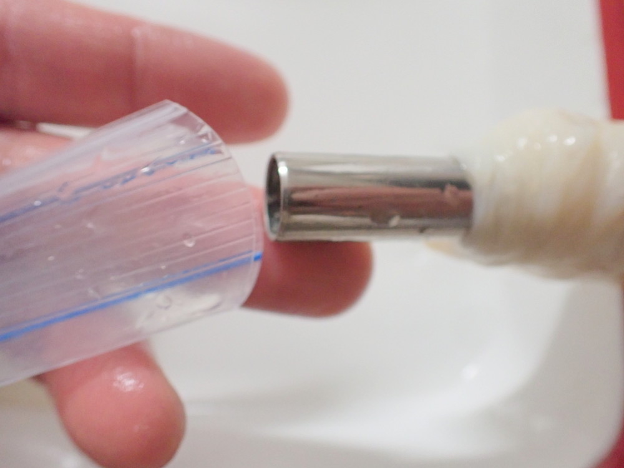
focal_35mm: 30
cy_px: 234
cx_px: 312
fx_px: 541
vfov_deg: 46.8
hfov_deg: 60.0
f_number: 2.3
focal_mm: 5.4
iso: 800
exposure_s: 1/50
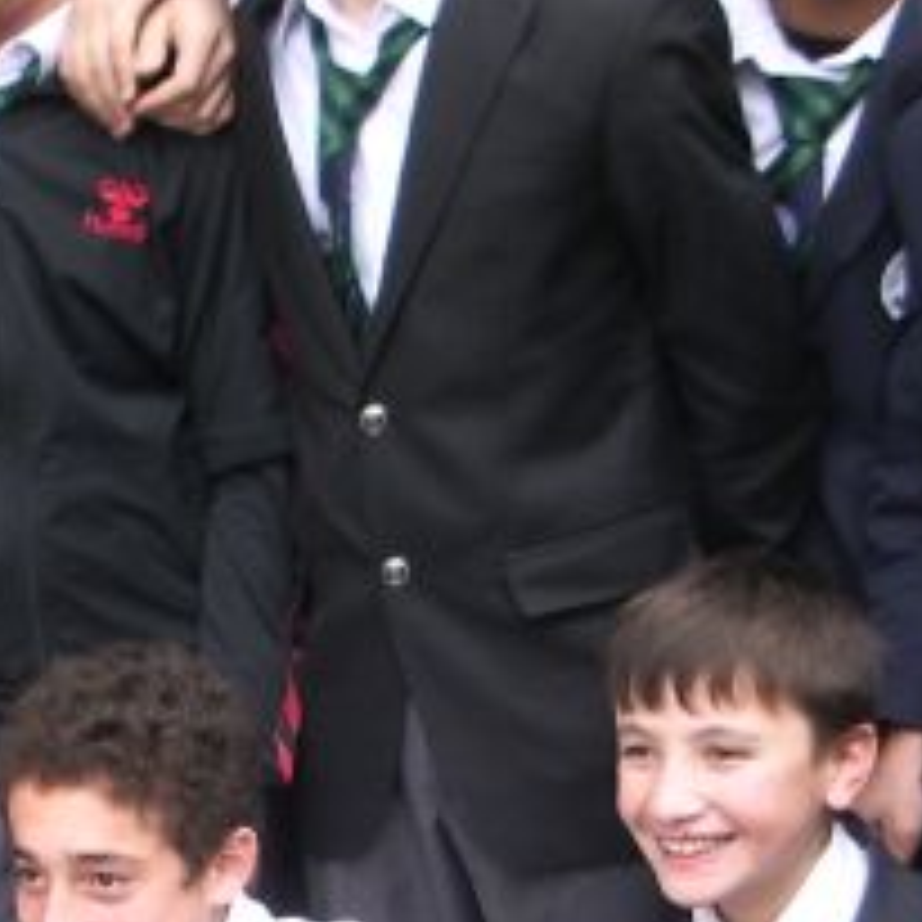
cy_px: 909
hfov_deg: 14.4
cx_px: 472
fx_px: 3646
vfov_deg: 14.2
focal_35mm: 121
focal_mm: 5.8
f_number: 2.6
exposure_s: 1/80
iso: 50
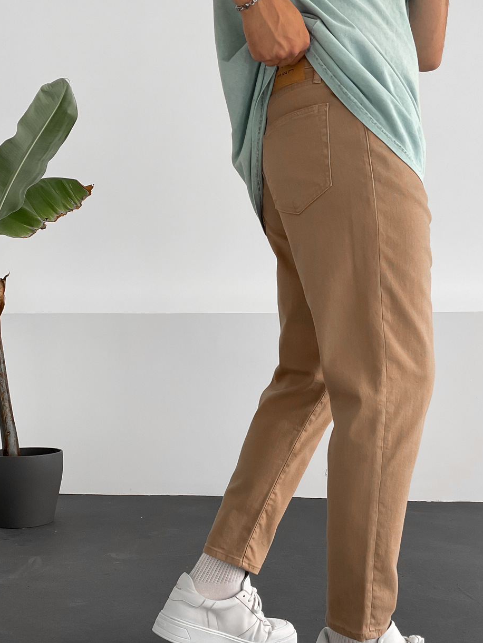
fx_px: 707
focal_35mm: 38
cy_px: 378
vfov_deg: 48.7
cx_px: 293
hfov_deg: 37.6
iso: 50
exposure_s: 1/120
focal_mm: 3
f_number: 1.8
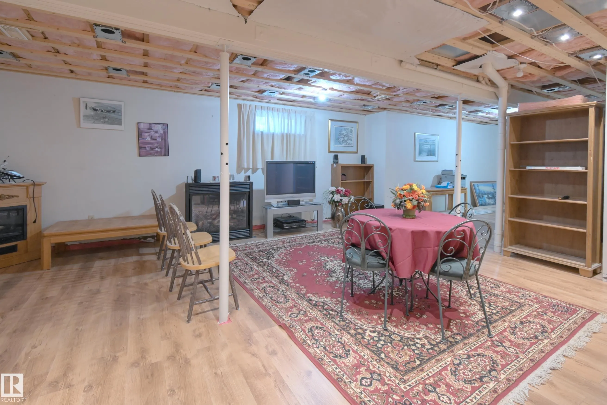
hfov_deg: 100.4
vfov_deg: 77.3
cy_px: 202
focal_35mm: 15
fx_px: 253
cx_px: 304
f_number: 4.5
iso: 1250
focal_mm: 10
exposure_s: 1/15
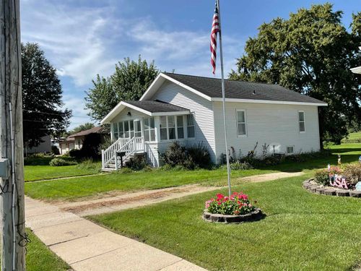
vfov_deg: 48.2
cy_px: 136
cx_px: 180
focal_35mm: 29
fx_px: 302
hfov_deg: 61.7
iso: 16
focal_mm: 3
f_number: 1.8
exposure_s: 1/1912
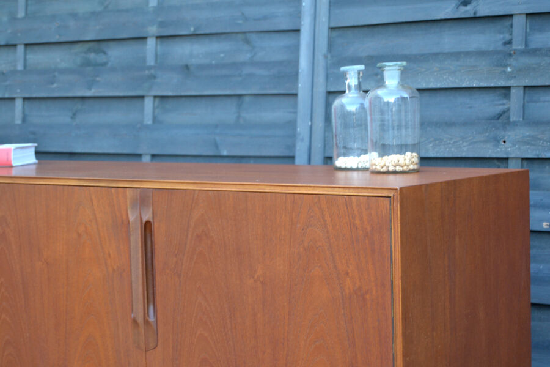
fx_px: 1146
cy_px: 184
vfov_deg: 18.2
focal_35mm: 75
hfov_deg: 27.0
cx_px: 275
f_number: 5.6
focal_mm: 50
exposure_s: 1/60
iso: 560
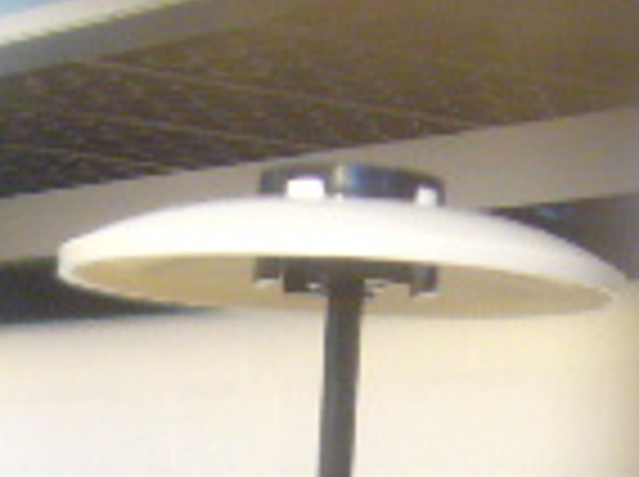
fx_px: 2912
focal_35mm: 158
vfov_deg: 9.2
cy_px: 590
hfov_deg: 12.5
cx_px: 315
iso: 200
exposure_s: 1/15
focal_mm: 5.8
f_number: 2.8
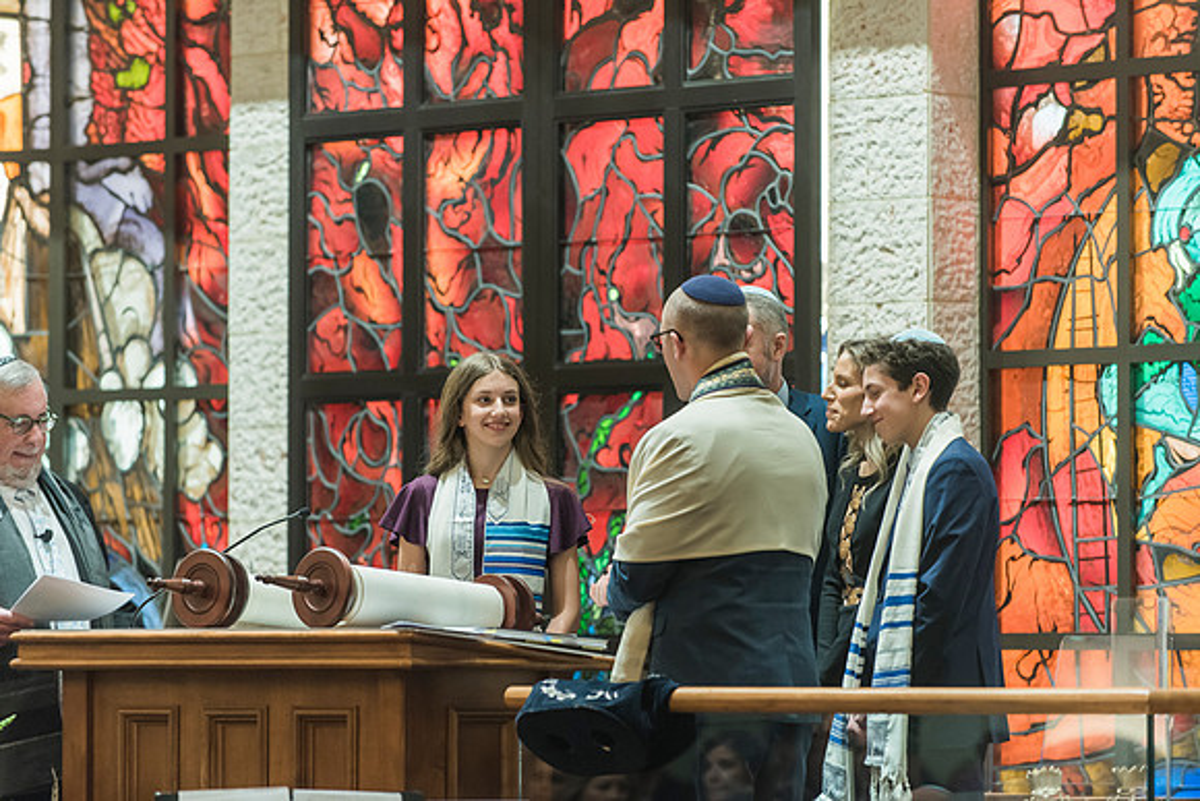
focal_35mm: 200
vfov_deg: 6.9
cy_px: 400
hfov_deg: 10.3
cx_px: 600
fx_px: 6668
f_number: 3.5
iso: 1600
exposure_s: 1/80
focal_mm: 200
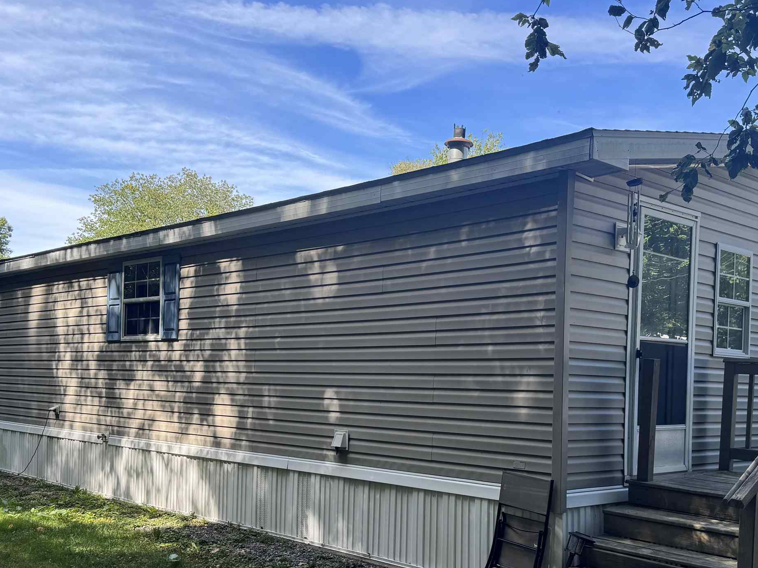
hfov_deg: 46.8
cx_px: 405
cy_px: 386
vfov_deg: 35.5
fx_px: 876
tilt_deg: -1.2
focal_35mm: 40
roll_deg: -1.6
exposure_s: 1/900
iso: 80
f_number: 1.78
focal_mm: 6.76
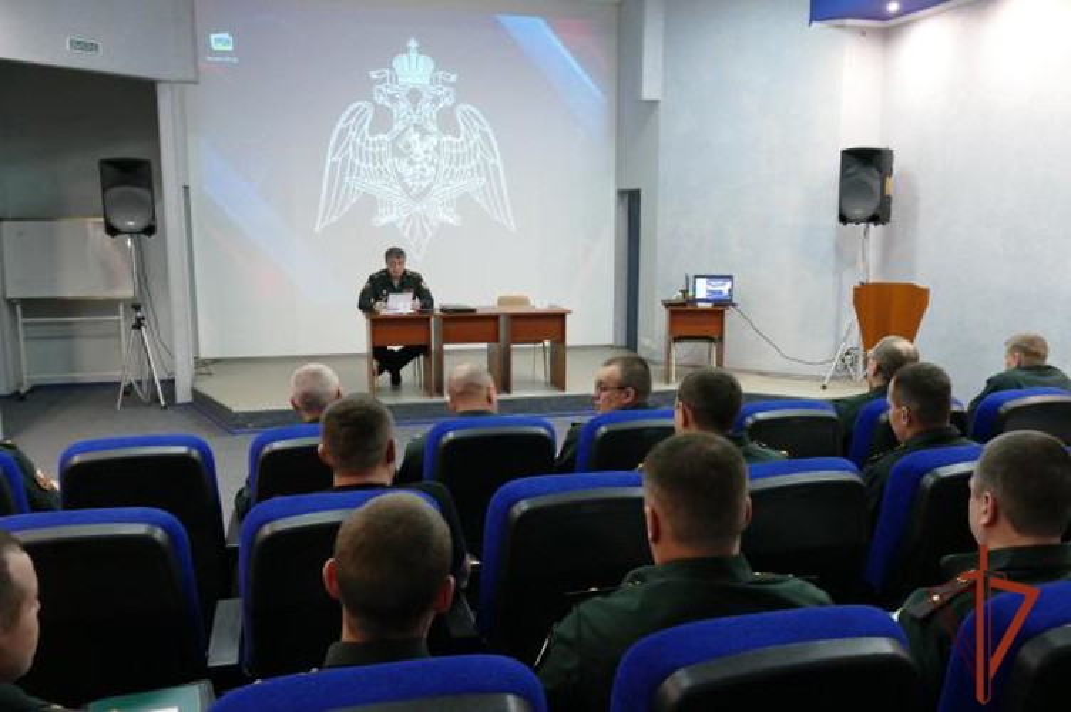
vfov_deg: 44.9
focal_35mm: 29
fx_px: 862
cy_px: 356
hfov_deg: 63.7
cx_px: 536
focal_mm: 10.6
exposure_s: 1/30
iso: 1600
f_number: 3
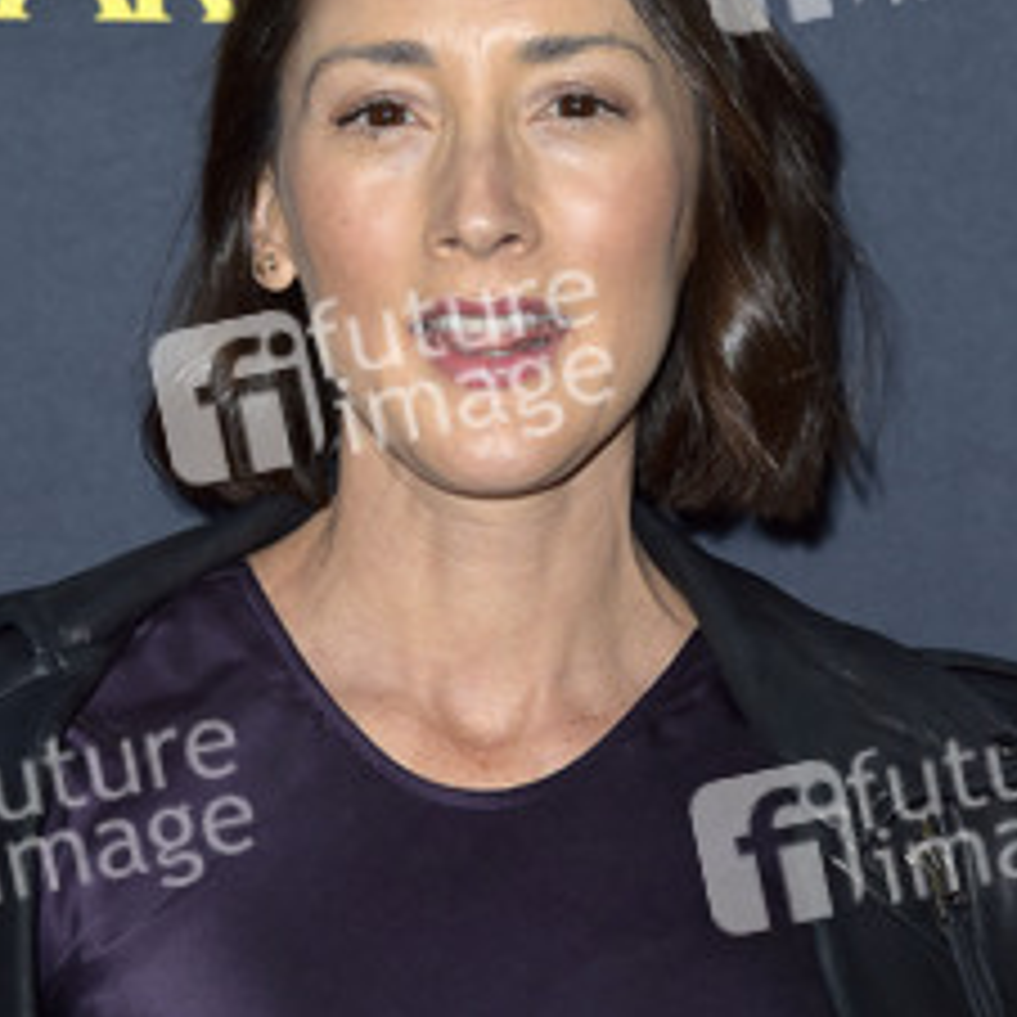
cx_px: 515
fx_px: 6249
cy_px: 603
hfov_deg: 9.3
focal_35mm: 188
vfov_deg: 9.3
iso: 250
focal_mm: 125
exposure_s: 1/250
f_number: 6.3
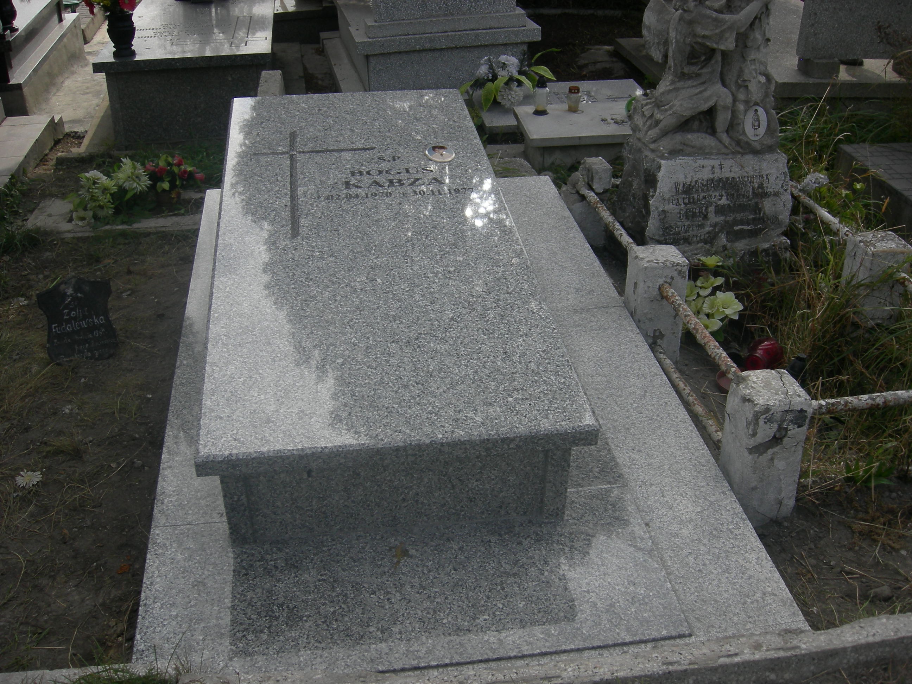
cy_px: 342
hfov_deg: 51.4
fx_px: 948
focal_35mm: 36
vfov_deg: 39.7
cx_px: 456
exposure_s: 1/687
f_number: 7.6
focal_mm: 7.5
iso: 64
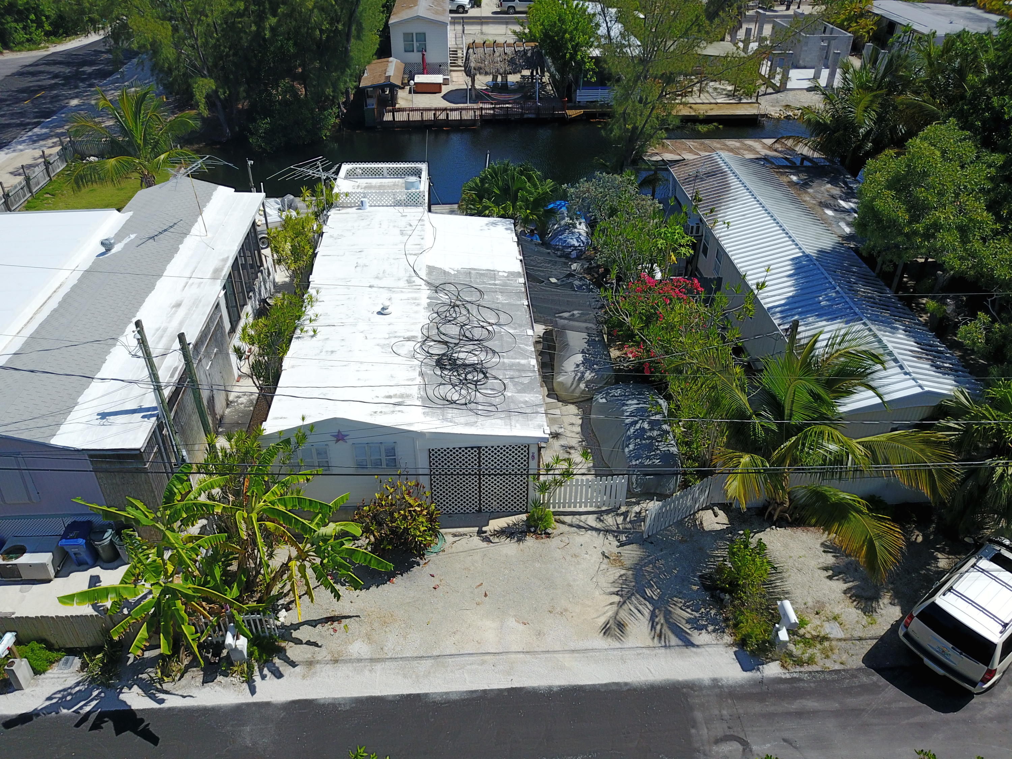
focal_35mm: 26
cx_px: 506
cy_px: 380
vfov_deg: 53.1
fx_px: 760
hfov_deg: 67.3
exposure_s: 1/1842
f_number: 2.2
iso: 100
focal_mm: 4.73
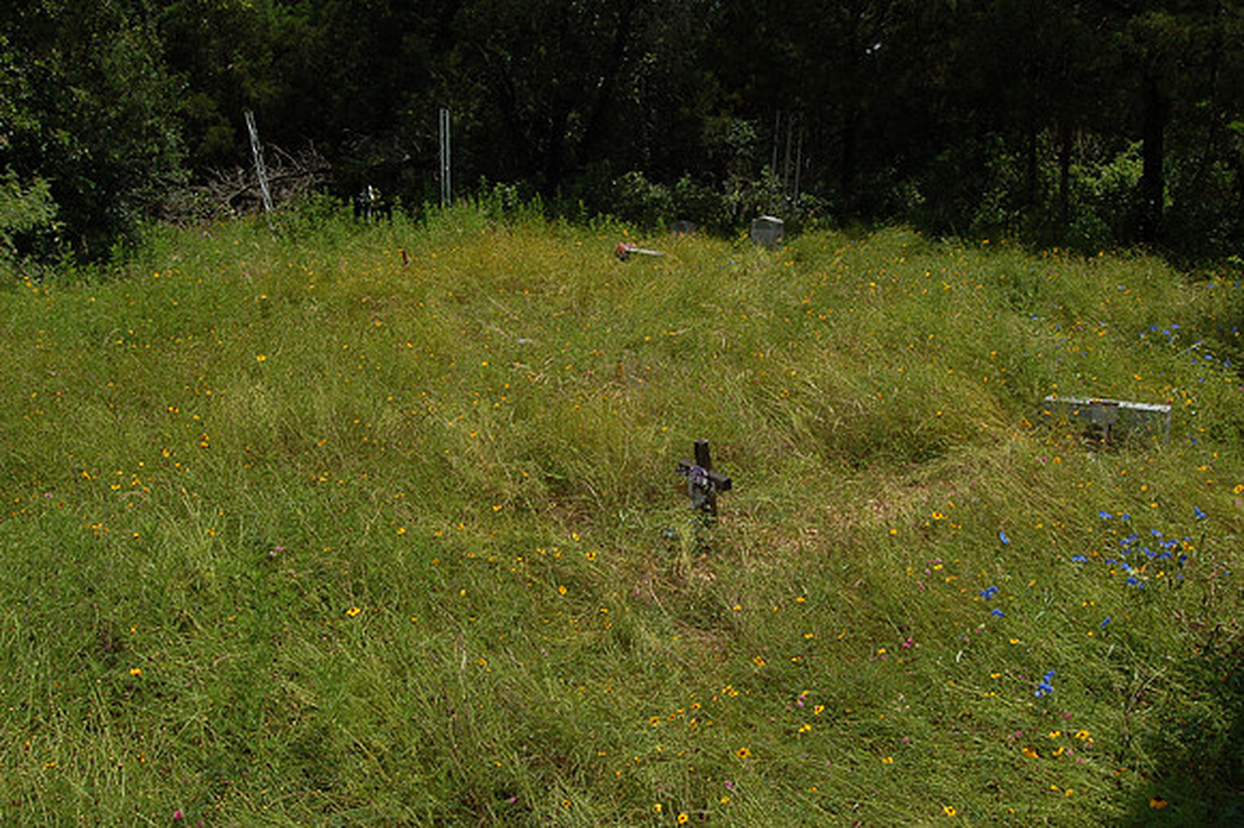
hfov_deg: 57.3
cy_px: 414
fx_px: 1140
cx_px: 622
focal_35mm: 33
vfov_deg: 39.9
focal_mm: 22
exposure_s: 1/200
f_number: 20
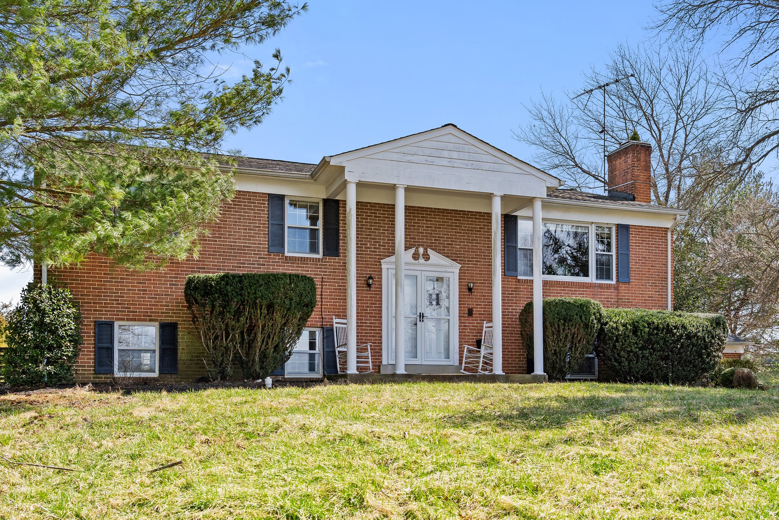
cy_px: 260
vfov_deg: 42.3
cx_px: 390
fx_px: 671
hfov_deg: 60.3
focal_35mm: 31
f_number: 8
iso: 400
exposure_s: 1/640
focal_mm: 31
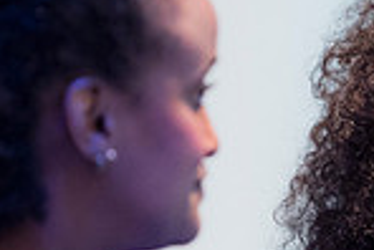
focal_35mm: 587
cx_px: 566
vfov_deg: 2.3
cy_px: 211
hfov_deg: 3.5
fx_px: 6104
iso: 2800
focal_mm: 150
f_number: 2.8
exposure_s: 1/125
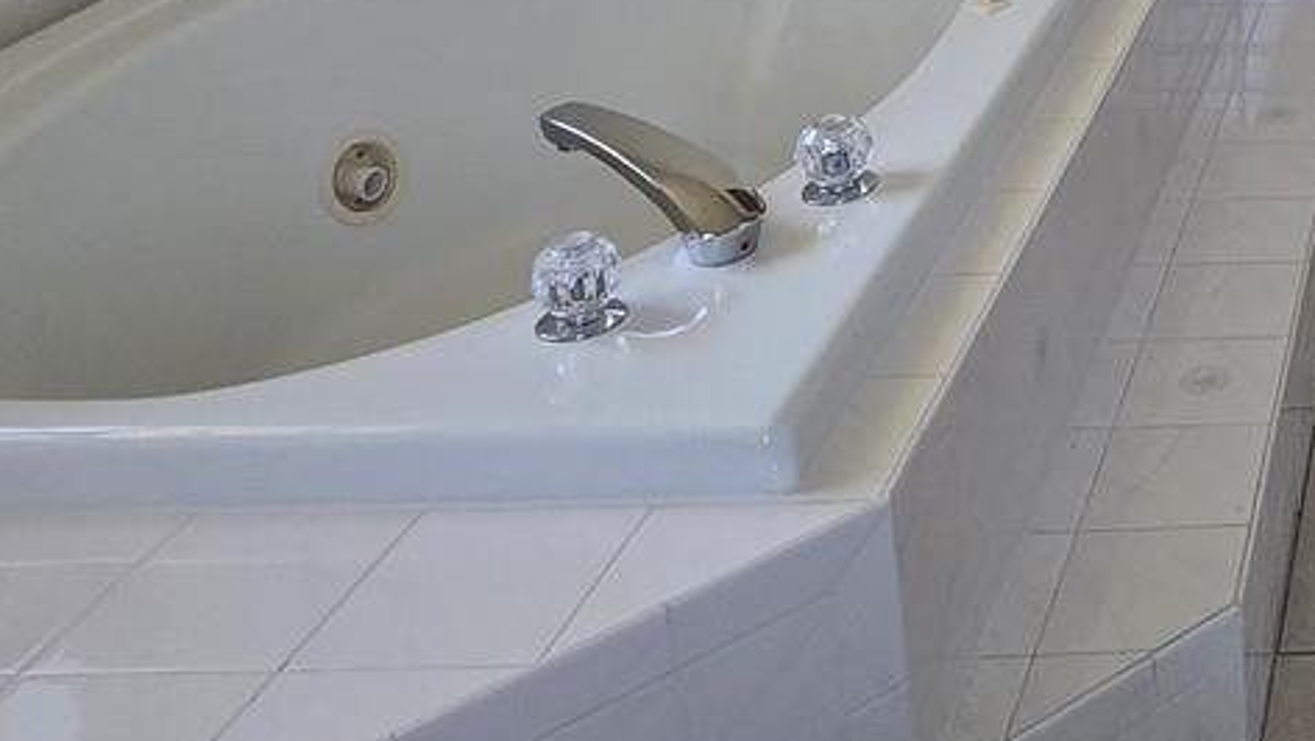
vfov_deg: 22.0
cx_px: 1647
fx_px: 1674
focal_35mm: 48
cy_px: -265
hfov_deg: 33.3
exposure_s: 1/60
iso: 125
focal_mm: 2.2
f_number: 2.2
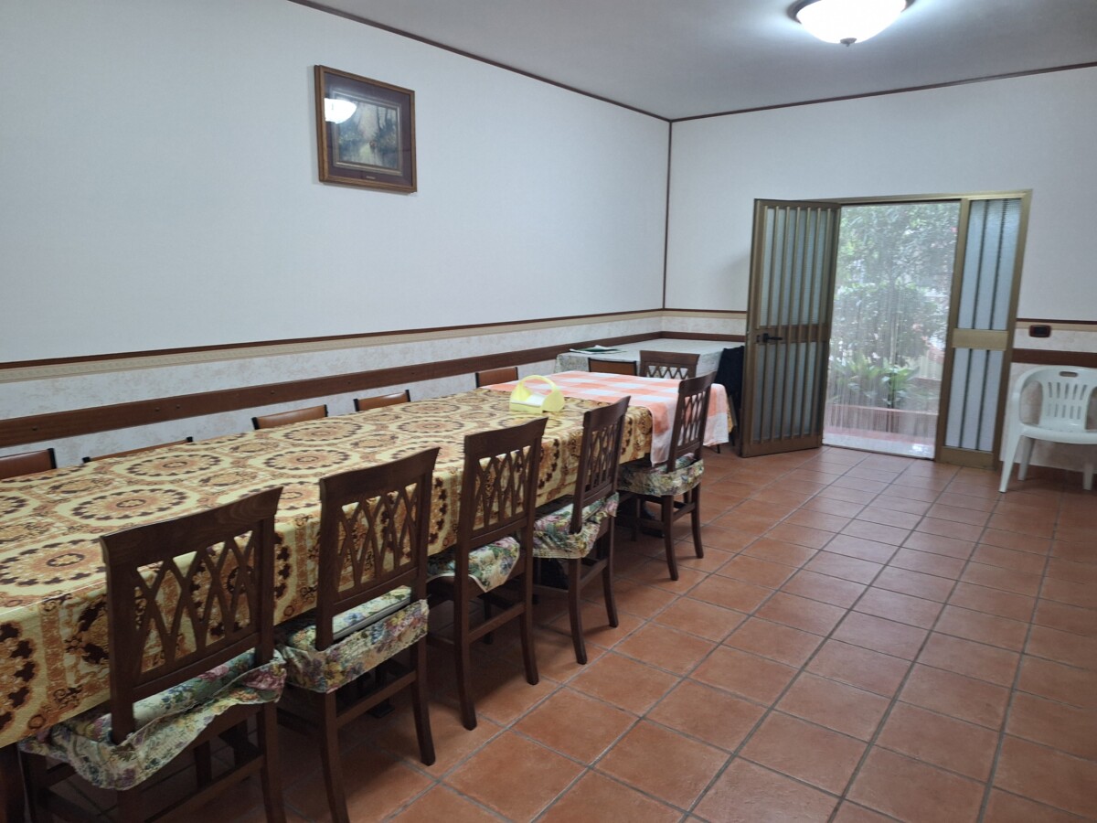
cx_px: 548
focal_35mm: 23
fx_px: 729
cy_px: 412
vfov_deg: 58.9
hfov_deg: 73.9
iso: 320
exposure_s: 1/33
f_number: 1.8
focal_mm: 5.54
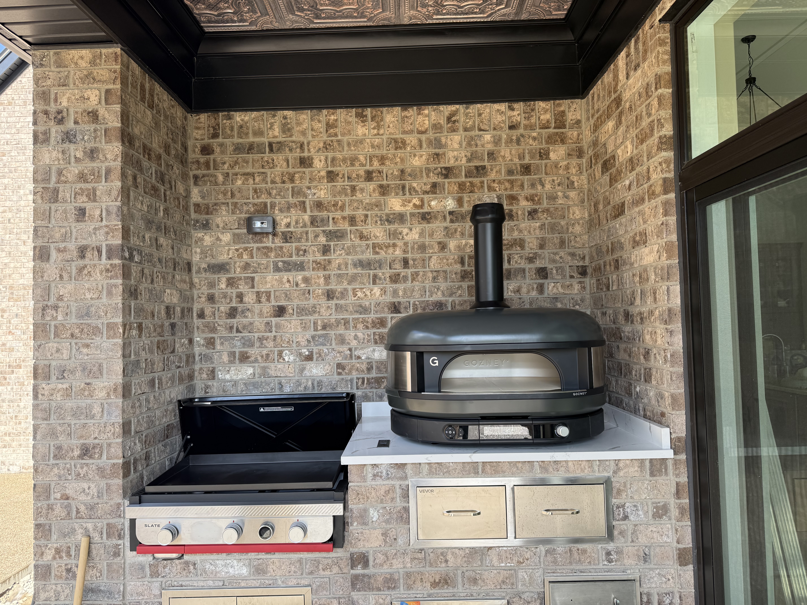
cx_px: 404
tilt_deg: +2.0
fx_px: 560
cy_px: 302
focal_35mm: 24
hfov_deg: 71.6
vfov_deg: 56.8
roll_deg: +1.4
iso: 80
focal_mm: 6.76
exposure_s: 1/393
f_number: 1.78
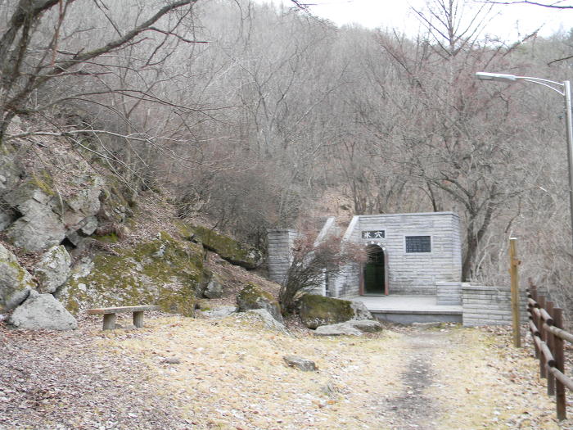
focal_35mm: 36
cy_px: 215
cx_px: 286
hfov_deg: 51.4
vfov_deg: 39.7
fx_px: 596
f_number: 3.7
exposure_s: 1/7.9
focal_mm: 6.4
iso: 106
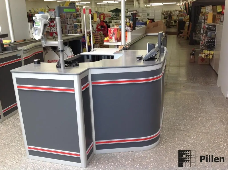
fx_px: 230
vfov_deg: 40.6
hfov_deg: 52.7
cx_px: 114
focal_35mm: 35
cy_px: 85
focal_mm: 4.28
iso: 80
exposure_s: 1/40
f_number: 2.4
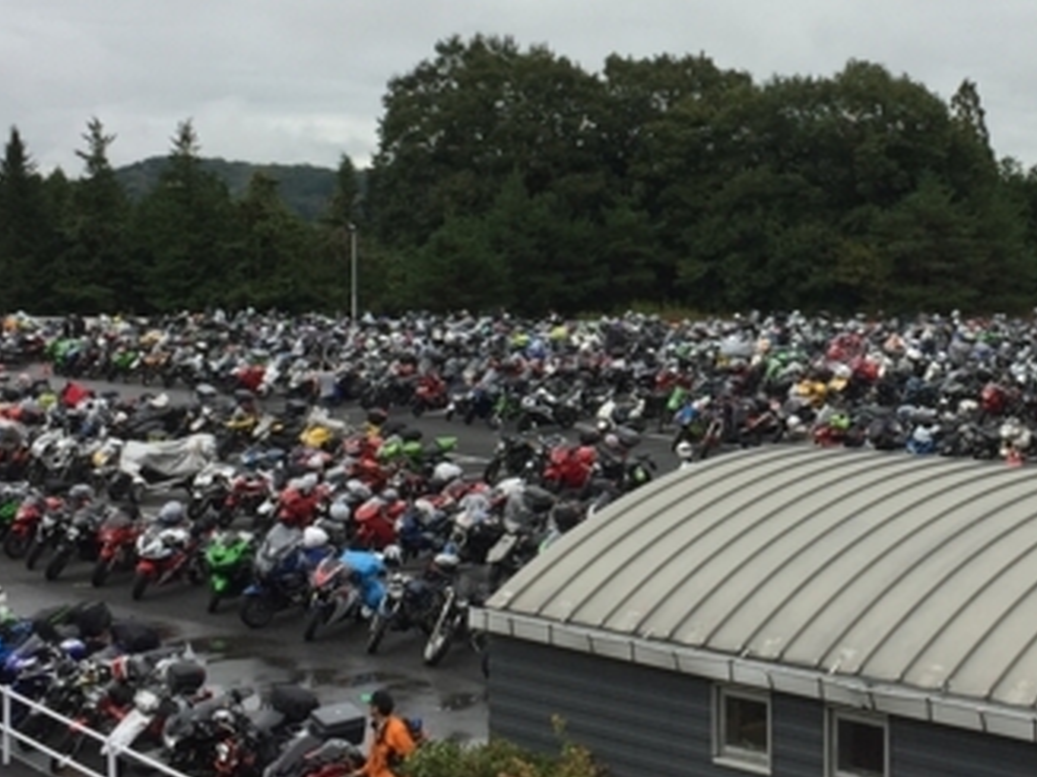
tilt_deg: -0.9
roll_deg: -0.5
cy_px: 238
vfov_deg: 20.6
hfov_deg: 27.1
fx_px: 2126
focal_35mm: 71
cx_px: 767
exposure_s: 1/260
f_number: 2.2
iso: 32
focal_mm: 4.15
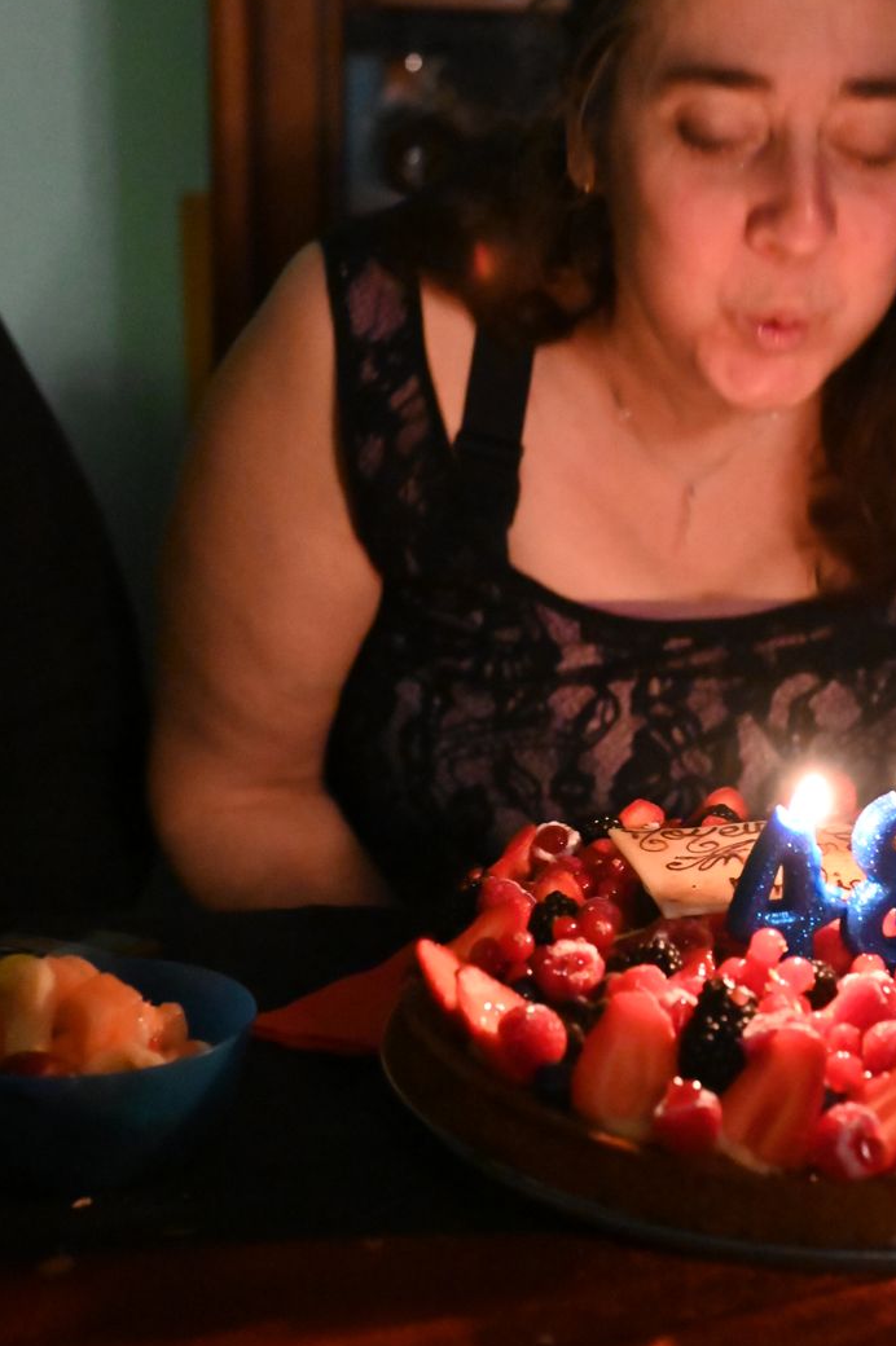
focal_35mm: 78
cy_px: 518
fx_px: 2916
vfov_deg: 25.9
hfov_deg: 17.4
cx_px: 655
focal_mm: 50
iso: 32000
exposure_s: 1/50
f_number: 4
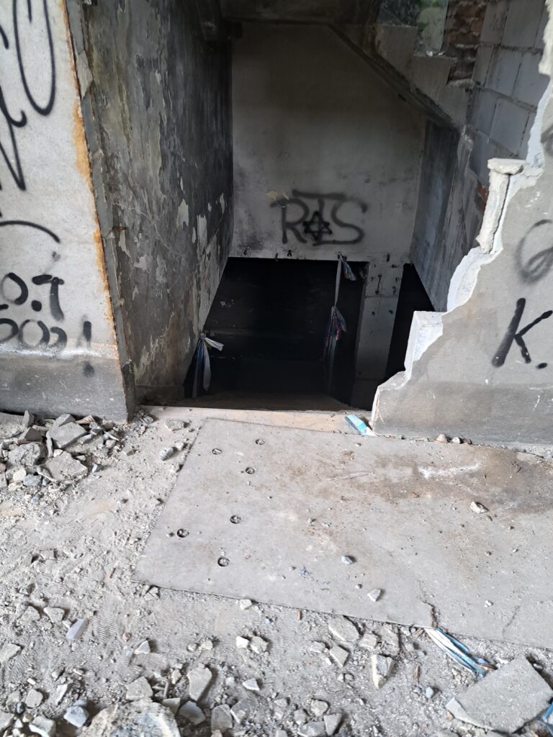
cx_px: 276
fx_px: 511
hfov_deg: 56.8
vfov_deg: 71.6
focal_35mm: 24
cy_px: 368
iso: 125
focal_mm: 5.23
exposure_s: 1/50
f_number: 1.8
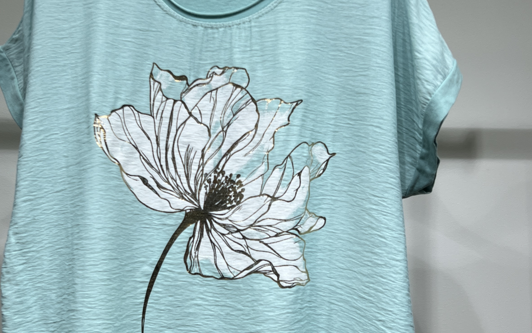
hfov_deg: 42.5
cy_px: 183
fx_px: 682
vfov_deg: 27.4
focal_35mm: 47
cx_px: 218
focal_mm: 5.7
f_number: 1.5
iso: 50
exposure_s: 1/820
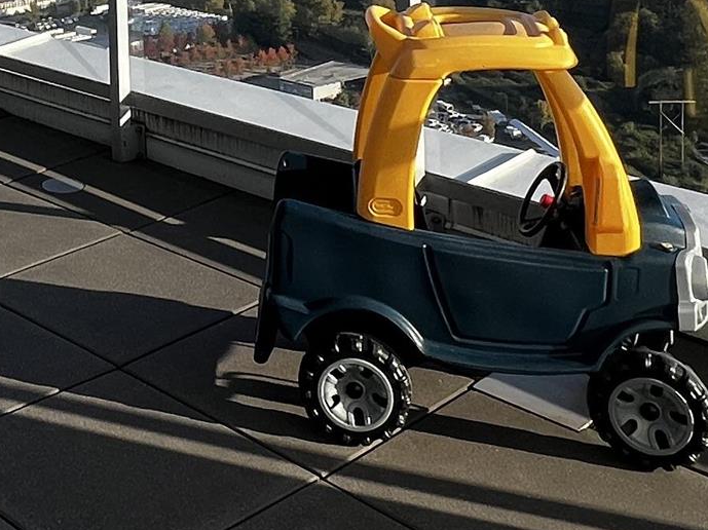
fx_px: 1186
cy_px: -237
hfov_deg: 30.7
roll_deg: +1.4
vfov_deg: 21.6
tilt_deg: -0.5
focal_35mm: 58
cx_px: -10
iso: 32
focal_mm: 1.57
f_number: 1.8
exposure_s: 1/1376
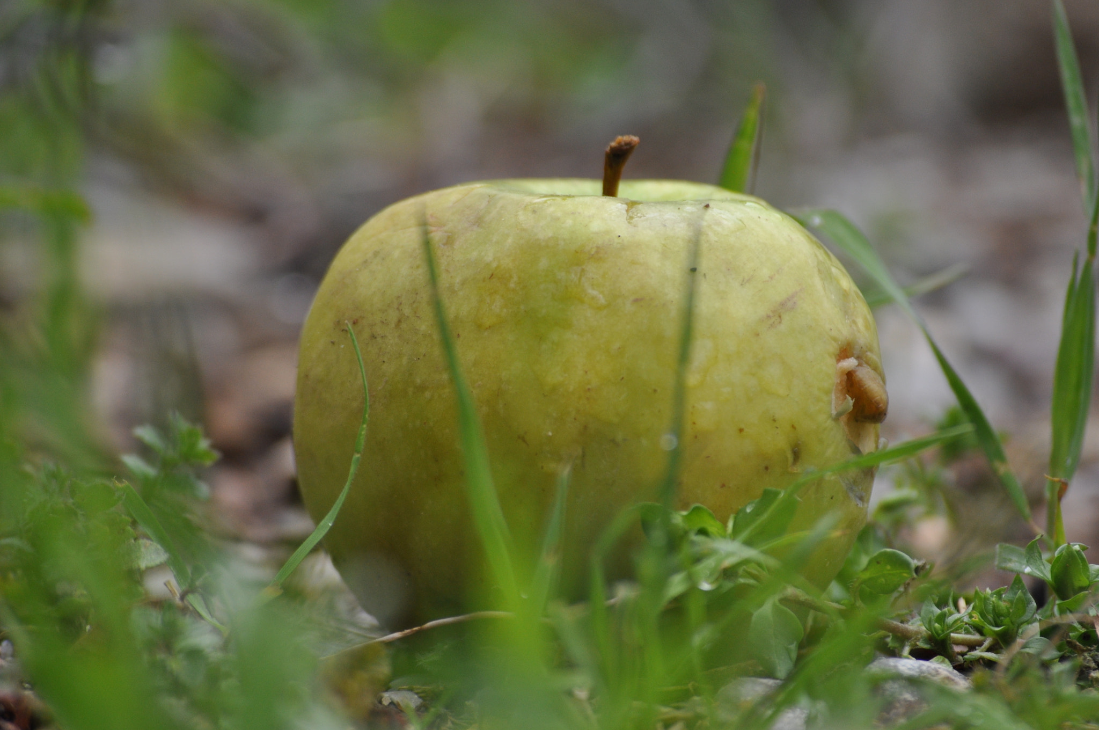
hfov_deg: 6.9
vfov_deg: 4.6
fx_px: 9147
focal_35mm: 300
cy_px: 365
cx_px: 550
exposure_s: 1/125
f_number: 8
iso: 400
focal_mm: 200
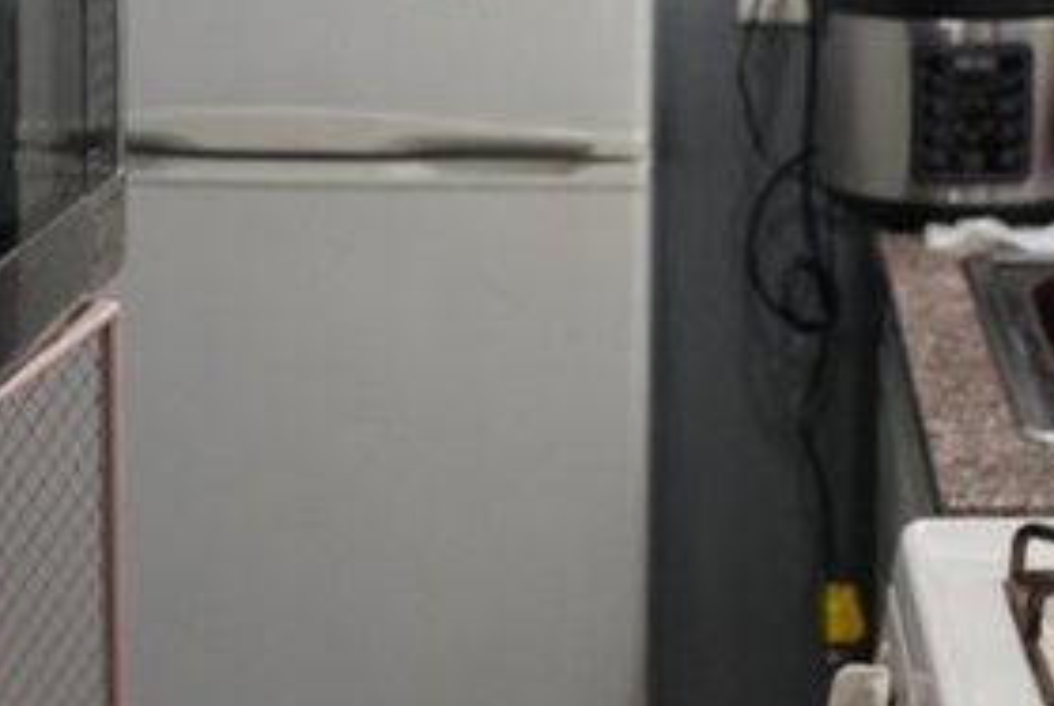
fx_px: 2581
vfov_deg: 15.3
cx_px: 748
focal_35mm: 88
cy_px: -19
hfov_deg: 22.9
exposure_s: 1/160
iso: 1600
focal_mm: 24
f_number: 4
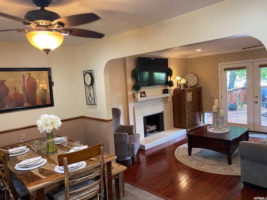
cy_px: 100
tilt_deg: -3.4
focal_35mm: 26
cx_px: 134
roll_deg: +3.8
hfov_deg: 67.3
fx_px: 201
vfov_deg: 53.1
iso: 160
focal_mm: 4.25
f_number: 1.8
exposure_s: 1/60
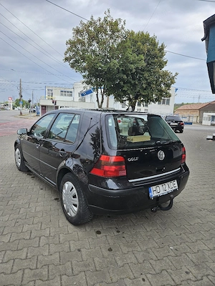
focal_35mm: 23
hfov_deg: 58.9
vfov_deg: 73.9
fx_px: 190
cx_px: 108
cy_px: 143
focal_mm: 5.4
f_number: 1.8
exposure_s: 1/286
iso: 25
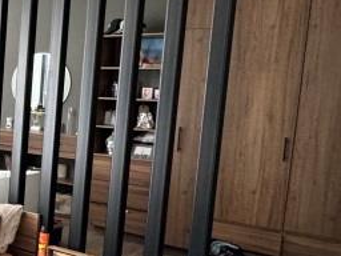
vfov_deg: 26.1
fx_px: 552
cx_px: -192
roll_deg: -1.6
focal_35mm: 56
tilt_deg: -6.6
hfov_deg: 24.8
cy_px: 137
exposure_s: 1/82
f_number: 2.2
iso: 320
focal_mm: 2.22
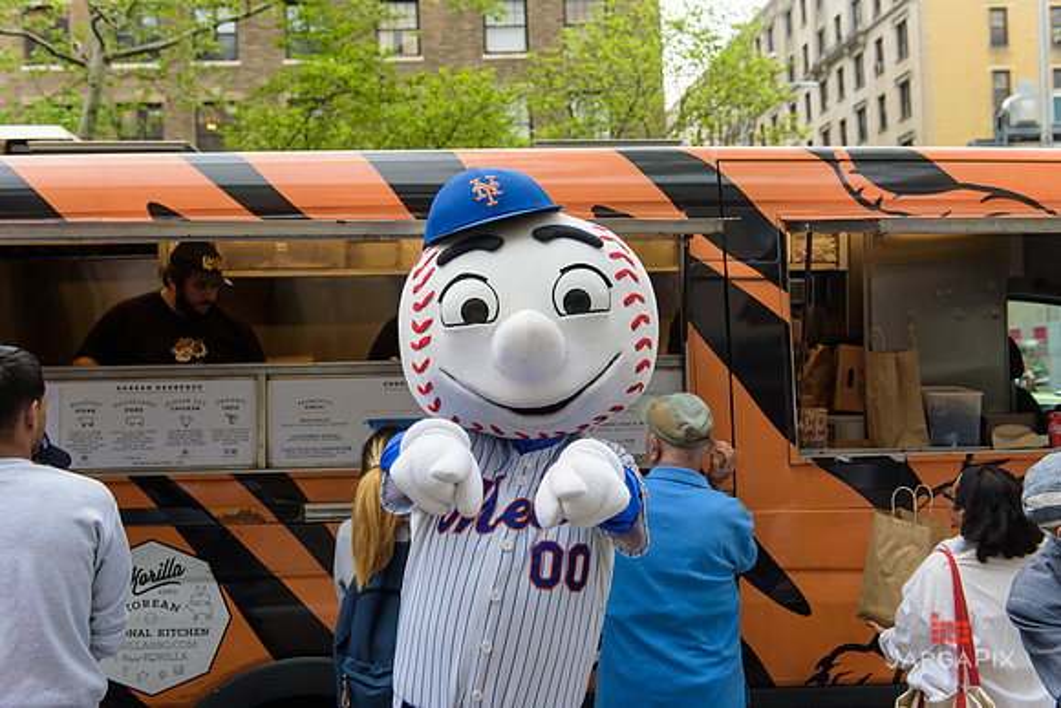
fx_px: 1238
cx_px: 530
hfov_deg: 46.4
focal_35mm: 42
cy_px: 354
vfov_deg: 31.9
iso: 200
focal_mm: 42
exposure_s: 1/250
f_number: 4
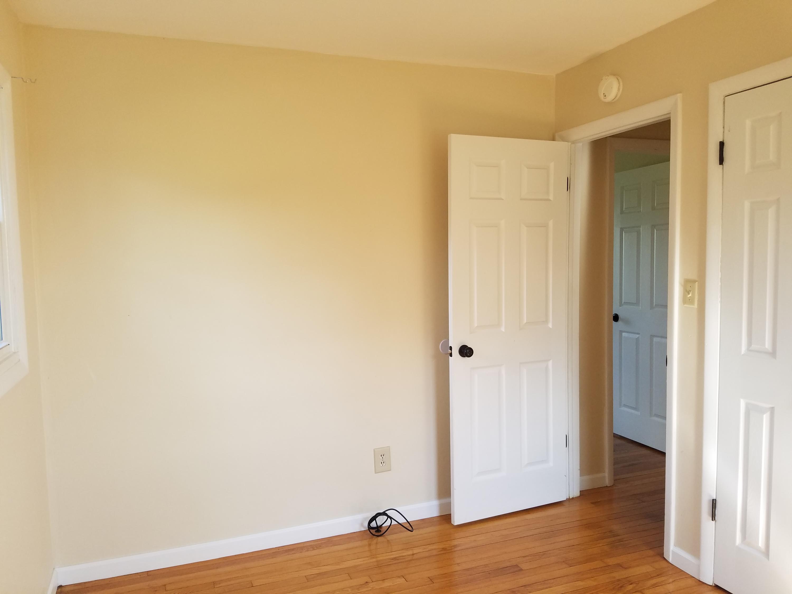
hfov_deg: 67.3
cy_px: 297
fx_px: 595
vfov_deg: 53.1
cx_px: 396
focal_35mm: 26
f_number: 1.7
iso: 100
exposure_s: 1/120
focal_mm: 4.2
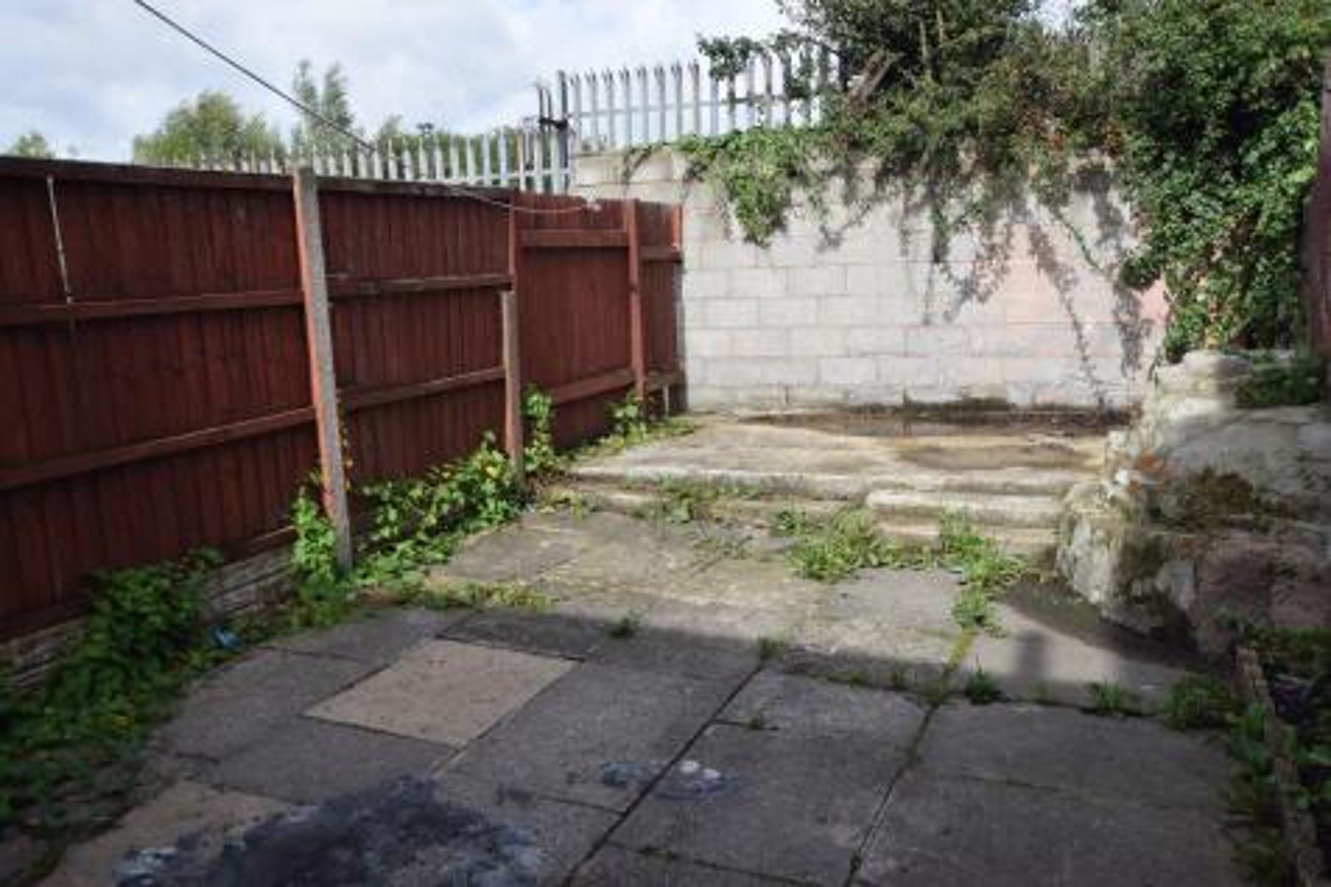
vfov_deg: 43.6
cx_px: 666
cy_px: 444
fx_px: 1109
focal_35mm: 30
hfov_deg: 61.9
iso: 200
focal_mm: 20
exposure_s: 1/320
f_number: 9
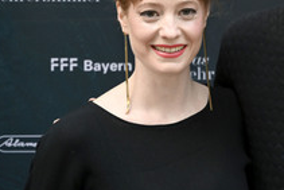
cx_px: 264
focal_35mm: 160
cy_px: 51
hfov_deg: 12.7
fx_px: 1263
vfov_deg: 8.6
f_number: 2.8
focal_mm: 75
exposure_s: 1/100
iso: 640
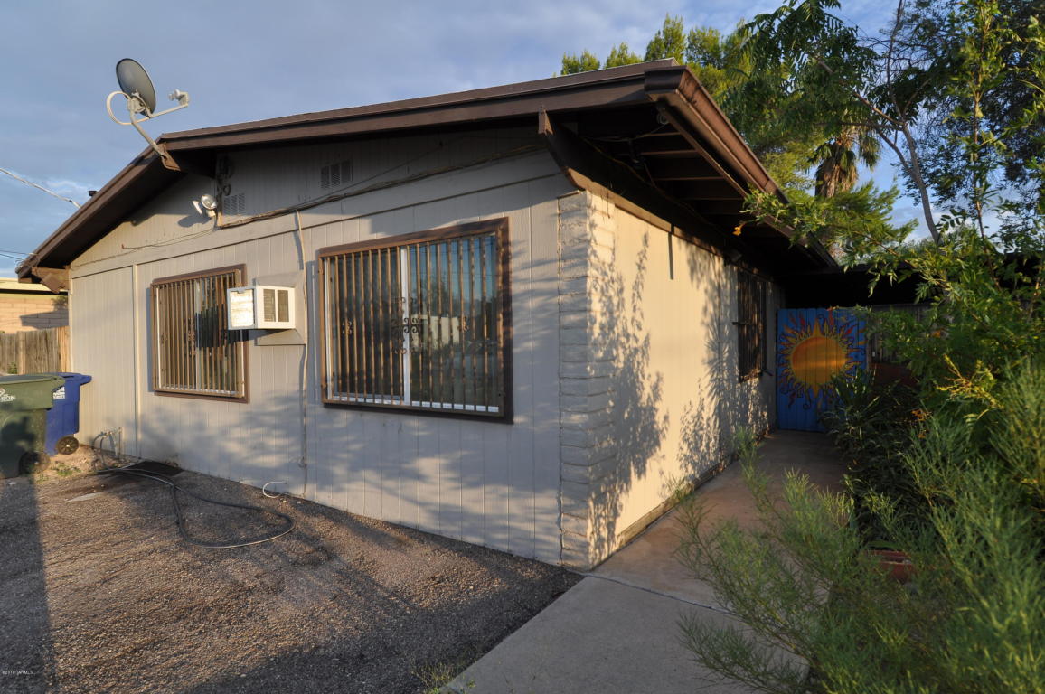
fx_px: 522
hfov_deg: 90.1
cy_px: 347
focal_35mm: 18
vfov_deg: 67.3
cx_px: 522
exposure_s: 1/200
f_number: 7.1
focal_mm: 12
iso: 200
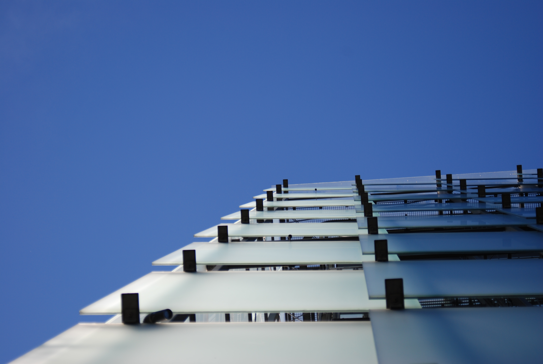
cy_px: 182
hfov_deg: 20.6
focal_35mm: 99
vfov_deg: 13.9
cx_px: 272
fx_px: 1495
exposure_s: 1/400
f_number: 5.3
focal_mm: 66
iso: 100
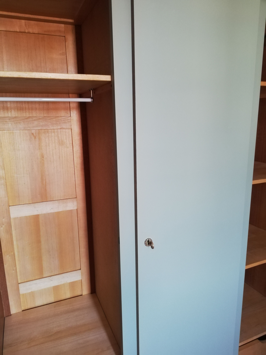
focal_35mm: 26
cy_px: 178
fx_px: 266
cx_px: 133
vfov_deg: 67.3
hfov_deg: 53.1
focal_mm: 3.81
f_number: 2.2
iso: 320
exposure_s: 1/25
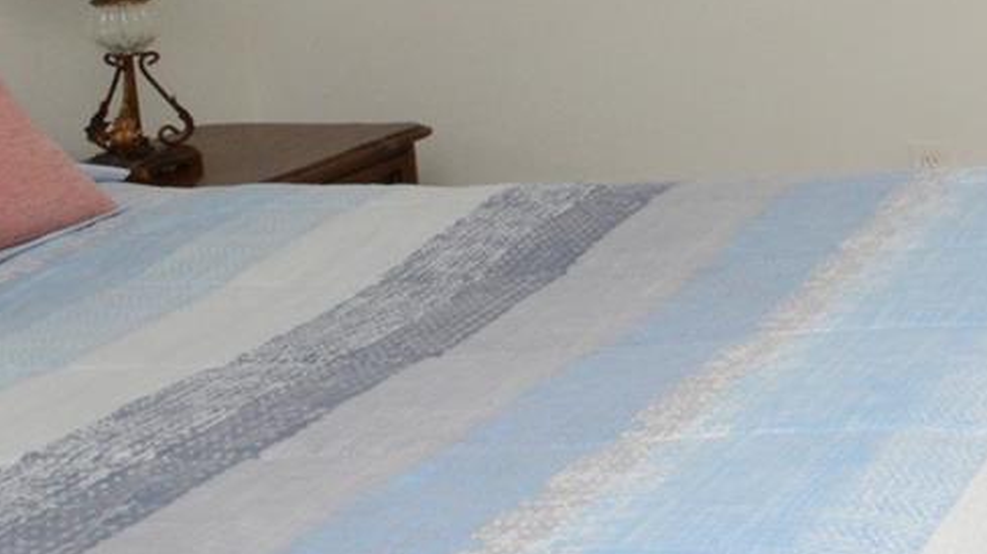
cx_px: 1558
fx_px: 1622
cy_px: -38
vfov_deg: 18.7
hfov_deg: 24.5
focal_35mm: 62
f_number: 11
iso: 1600
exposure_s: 1/200
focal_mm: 12
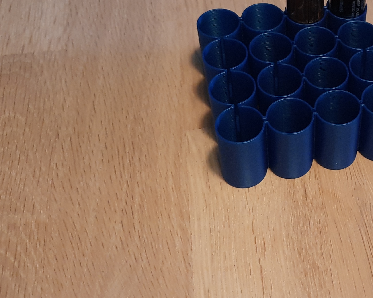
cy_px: 73
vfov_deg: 25.9
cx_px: 365
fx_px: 640
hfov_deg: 30.4
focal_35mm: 58
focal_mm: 4.6
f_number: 2
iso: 160
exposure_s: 1/50
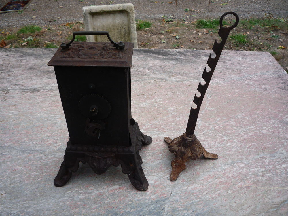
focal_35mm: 30
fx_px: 250
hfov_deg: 60.0
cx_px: 144
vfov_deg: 46.8
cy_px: 108
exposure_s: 1/100
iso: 100
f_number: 3.5
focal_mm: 5.2
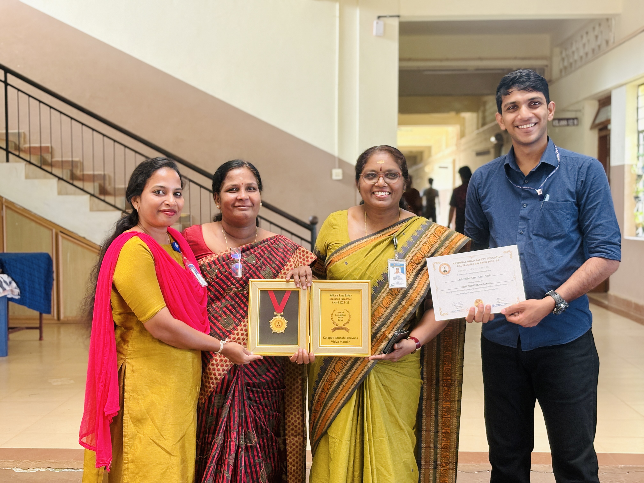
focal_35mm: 52
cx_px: 322
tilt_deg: -2.5
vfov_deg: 28.0
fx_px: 967
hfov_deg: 36.8
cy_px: 242
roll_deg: +0.8
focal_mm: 5.96
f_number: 1.6
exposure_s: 1/33
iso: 200
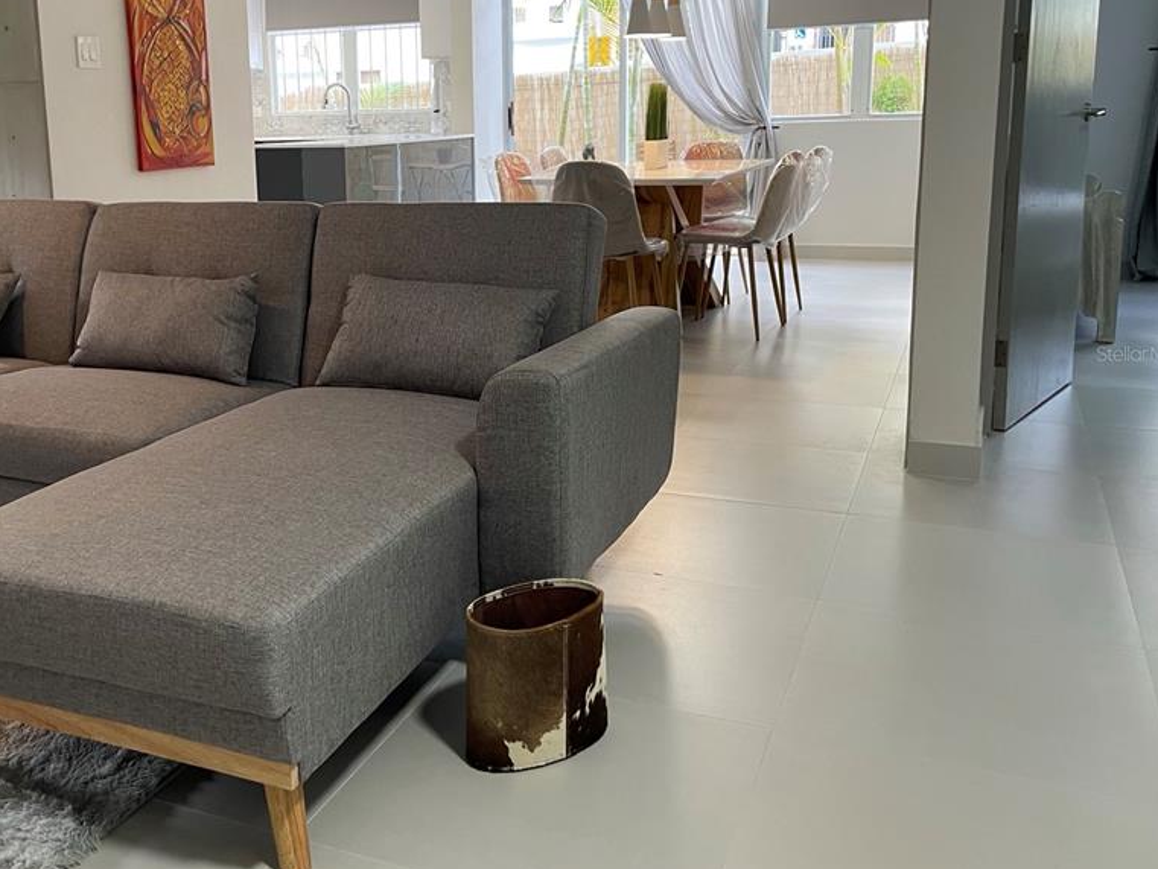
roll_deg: +1.7
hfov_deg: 51.9
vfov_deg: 40.6
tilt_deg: -9.9
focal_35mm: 35
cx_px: 409
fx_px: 1171
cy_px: 353
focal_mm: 4.2
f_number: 1.6
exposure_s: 1/60
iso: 80
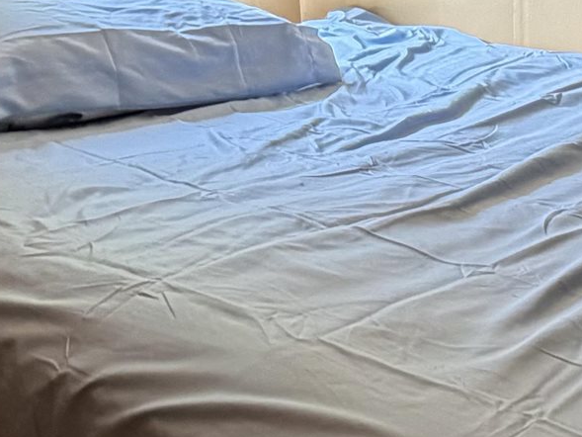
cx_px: 445
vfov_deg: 20.0
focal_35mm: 73
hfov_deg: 26.3
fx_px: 1228
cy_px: 101
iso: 250
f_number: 2.2
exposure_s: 1/121
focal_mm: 2.22
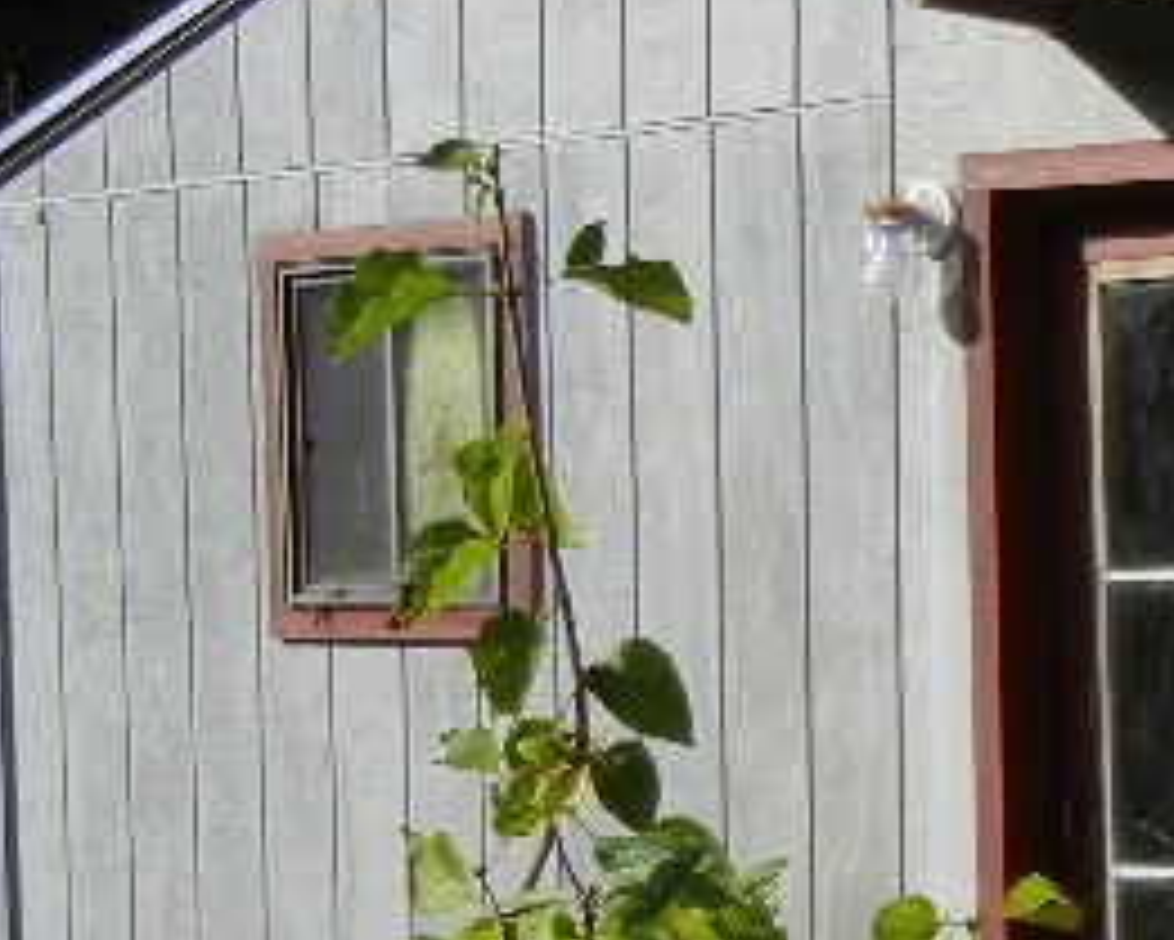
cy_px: 1052
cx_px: 1651
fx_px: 3997
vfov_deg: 13.1
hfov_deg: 15.6
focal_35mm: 115
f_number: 3.5
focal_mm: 5.4
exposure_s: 1/698
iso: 160
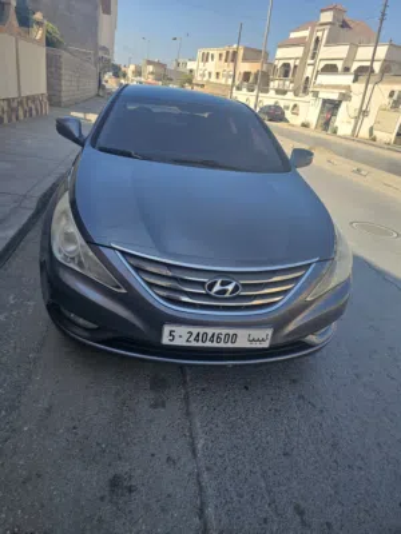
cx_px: 200
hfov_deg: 58.9
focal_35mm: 23
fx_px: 355
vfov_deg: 73.9
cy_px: 267
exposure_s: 1/432
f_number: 1.7
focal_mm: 6.3
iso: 10
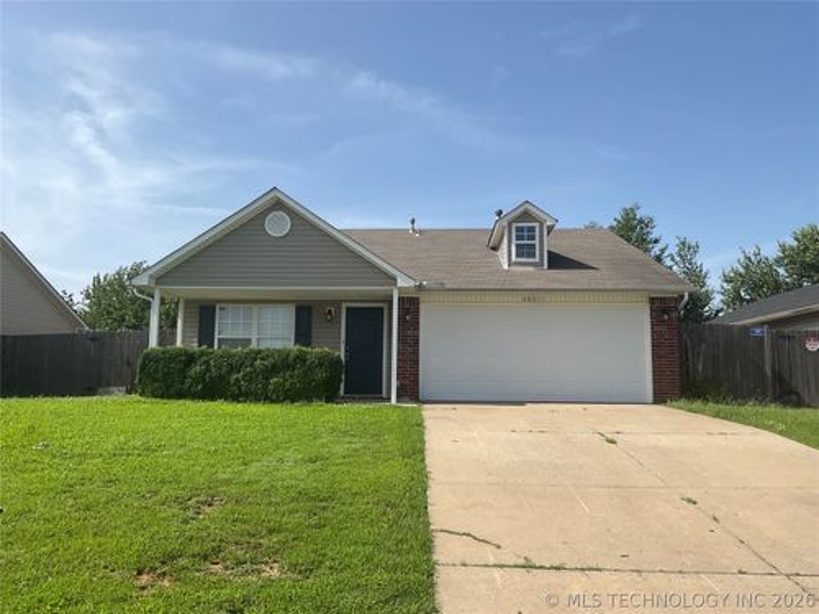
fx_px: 686
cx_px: 410
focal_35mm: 29
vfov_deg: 48.2
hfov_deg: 61.7
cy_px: 307
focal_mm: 3
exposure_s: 1/2141
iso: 16
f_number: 1.8
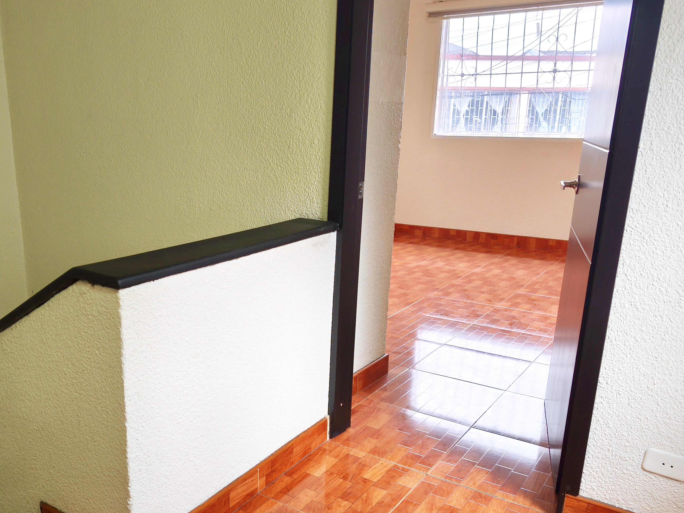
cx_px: 239
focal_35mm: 33
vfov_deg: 42.6
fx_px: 652
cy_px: 320
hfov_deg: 54.4
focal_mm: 6.06
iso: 500
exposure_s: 1/60
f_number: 1.7
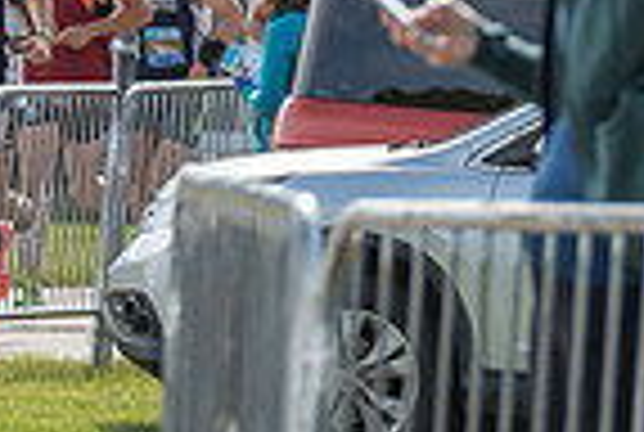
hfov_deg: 1.9
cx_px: -891
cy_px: 326
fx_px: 19844
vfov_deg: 1.2
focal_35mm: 1107
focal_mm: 200
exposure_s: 1/1250
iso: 200
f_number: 5.6
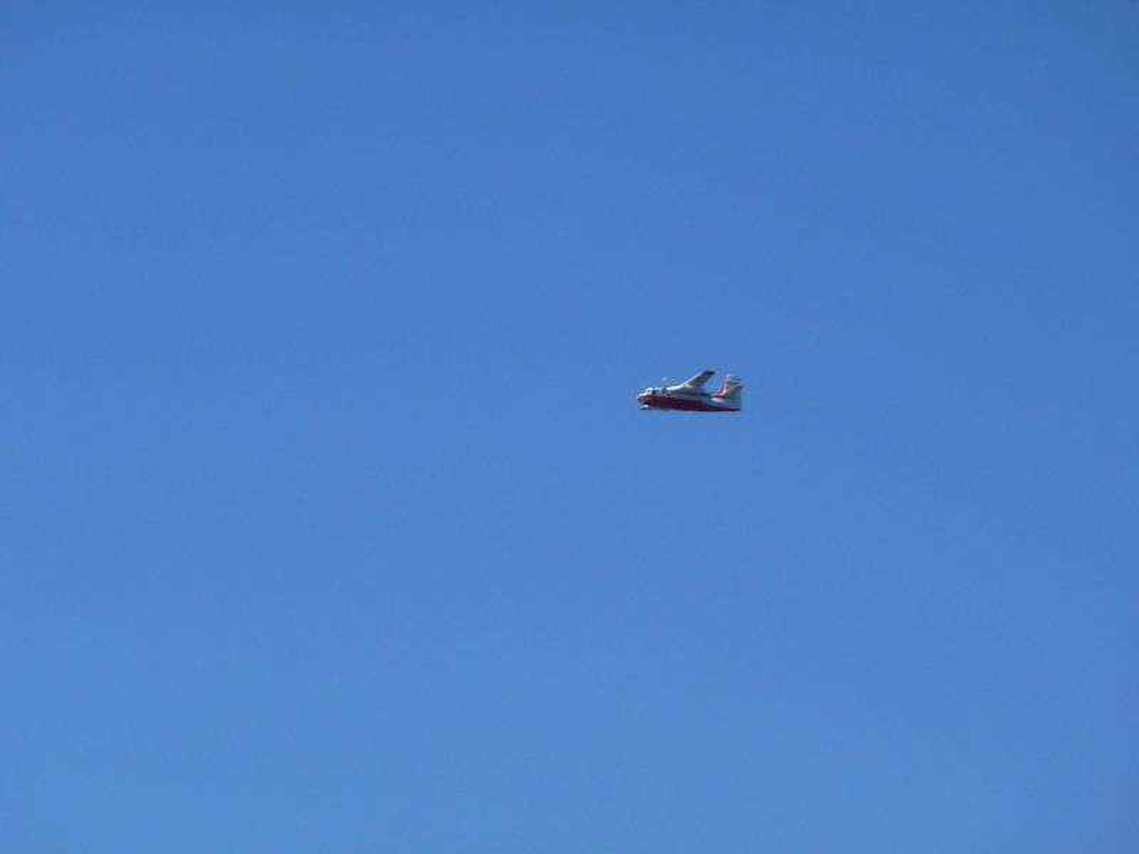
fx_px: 12635
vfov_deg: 3.9
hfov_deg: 5.2
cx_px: 570
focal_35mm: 384
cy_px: 427
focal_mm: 49.2
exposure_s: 1/500
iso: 80
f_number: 5.6
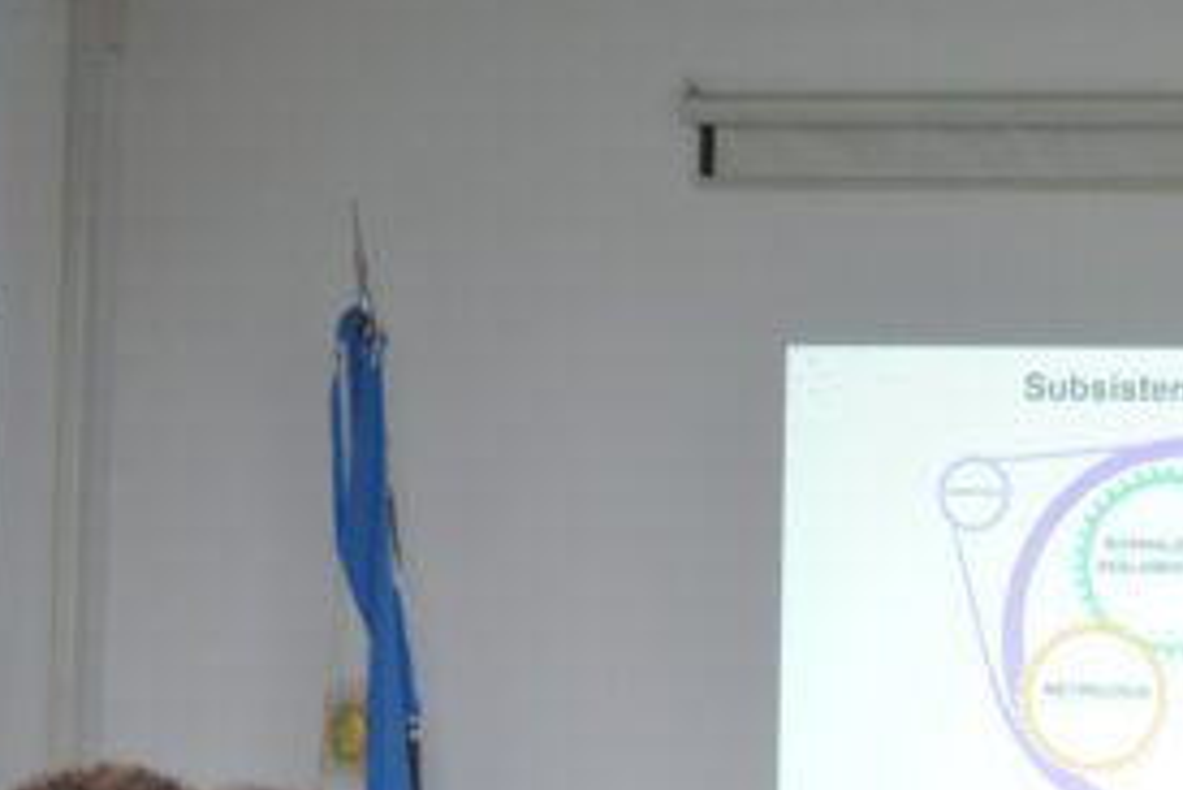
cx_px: 1222
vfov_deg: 8.1
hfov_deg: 12.1
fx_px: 5523
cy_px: 872
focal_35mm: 168
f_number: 5
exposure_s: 1/60
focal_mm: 40
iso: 800
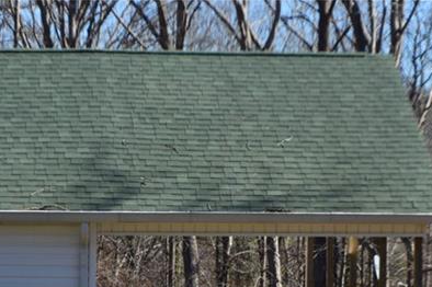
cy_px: 371
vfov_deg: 6.3
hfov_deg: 9.6
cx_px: 158
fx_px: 2569
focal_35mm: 214
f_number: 10
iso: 400
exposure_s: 1/320
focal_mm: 55
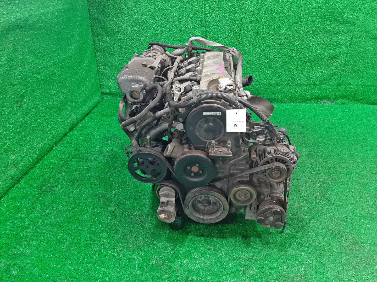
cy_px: 141
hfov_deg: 67.3
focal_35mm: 26
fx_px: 283
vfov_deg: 53.1
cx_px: 188
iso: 164
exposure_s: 1/50
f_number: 1.7
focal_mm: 3.93
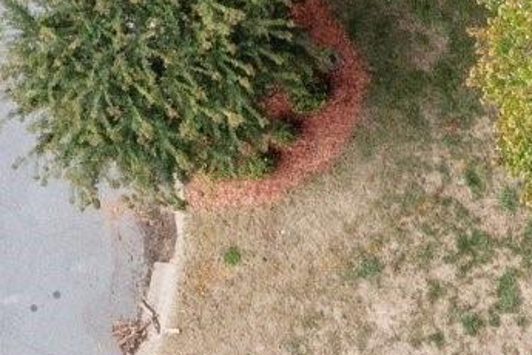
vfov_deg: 8.2
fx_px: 2453
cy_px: 392
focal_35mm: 166
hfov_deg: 10.7
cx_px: 1257
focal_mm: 10.26
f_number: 5
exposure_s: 1/200
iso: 100
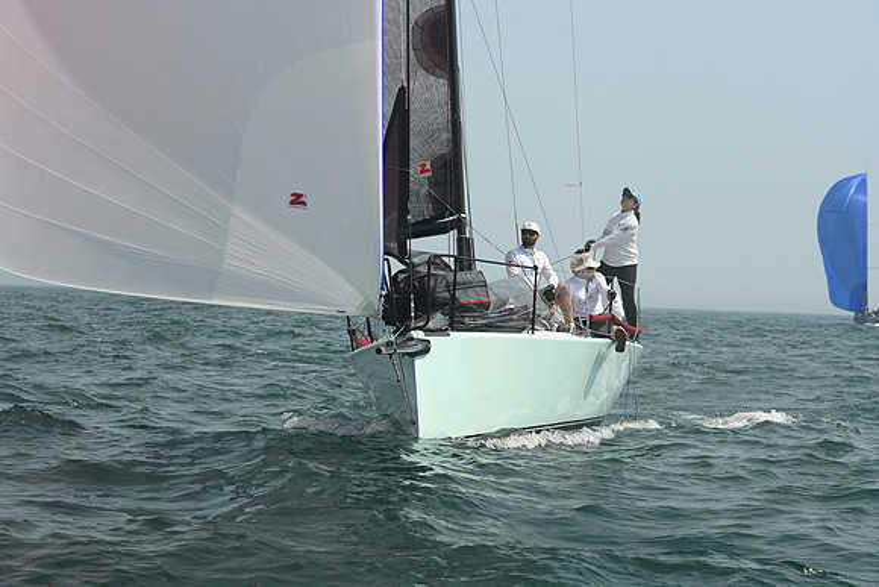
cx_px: 440
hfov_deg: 20.8
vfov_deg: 14.0
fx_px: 2393
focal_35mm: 98
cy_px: 294
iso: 320
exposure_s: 1/1250
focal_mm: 98
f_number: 8
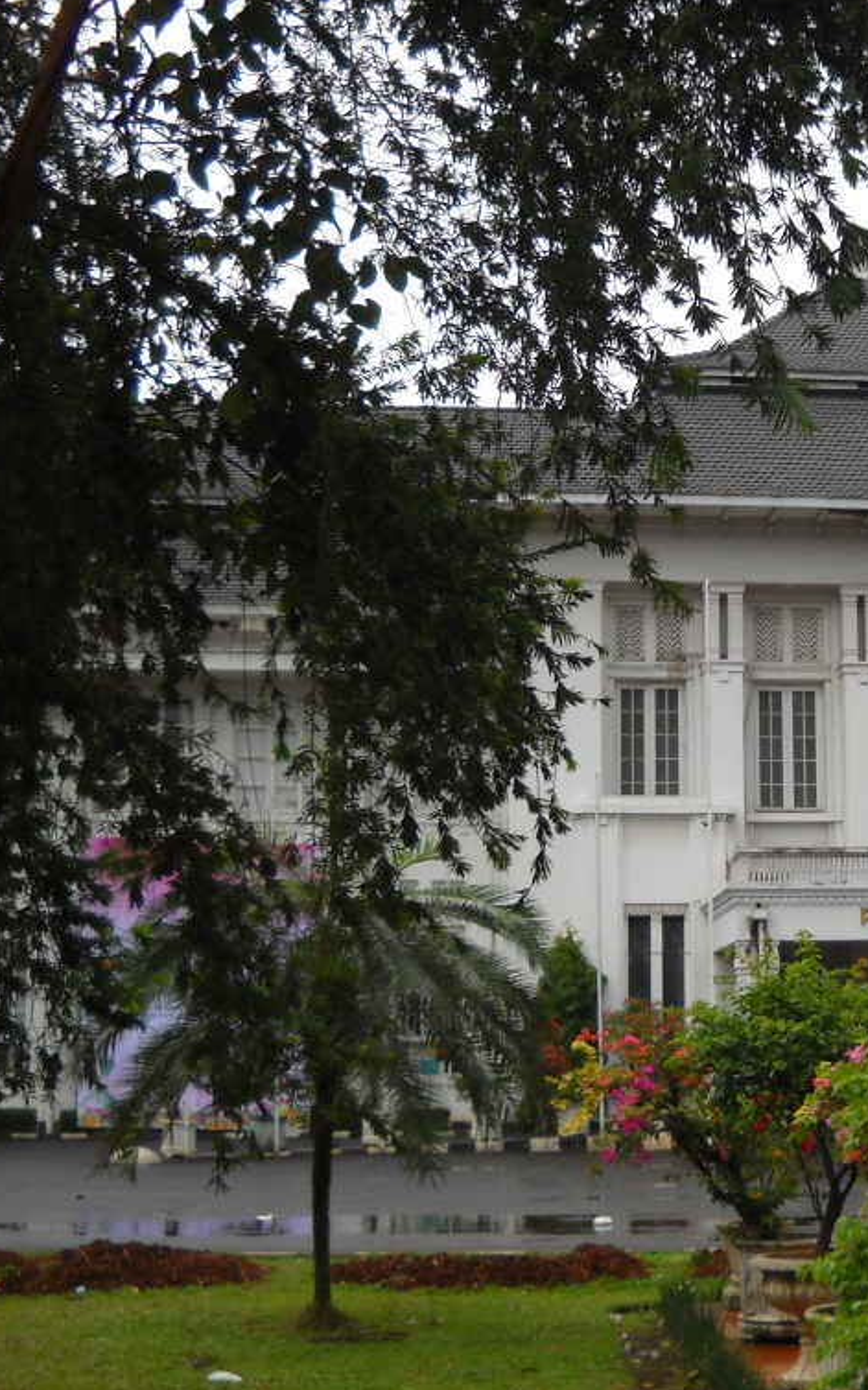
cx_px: 861
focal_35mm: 59
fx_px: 2234
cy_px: 691
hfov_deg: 21.3
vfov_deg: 34.6
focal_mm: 6.72
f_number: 5.5
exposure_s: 1/141
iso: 64
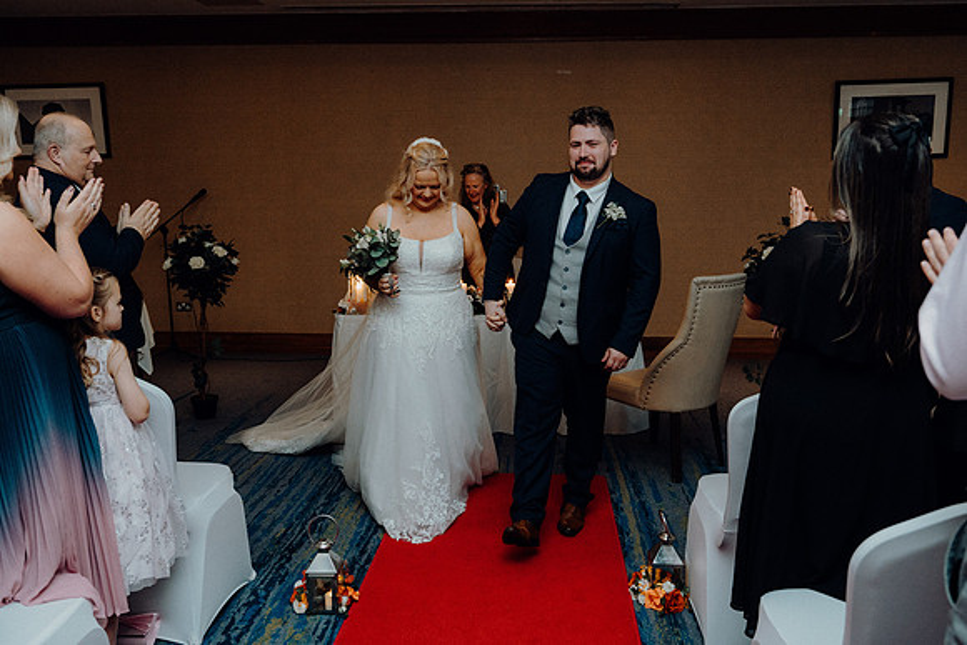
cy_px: 322
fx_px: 833
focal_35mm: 31
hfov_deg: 60.3
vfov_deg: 42.3
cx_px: 484
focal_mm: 31
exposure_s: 1/160
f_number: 3.5
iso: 2500
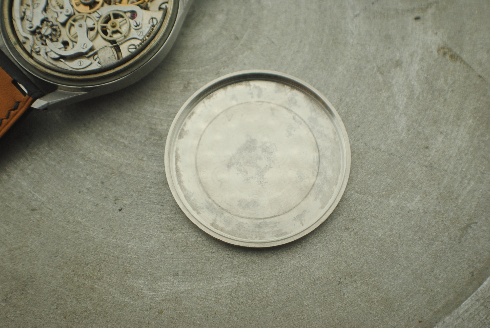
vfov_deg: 16.6
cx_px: 245
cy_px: 164
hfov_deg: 24.6
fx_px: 1124
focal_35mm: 82
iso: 400
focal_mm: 55
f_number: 5.6
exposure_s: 1/250
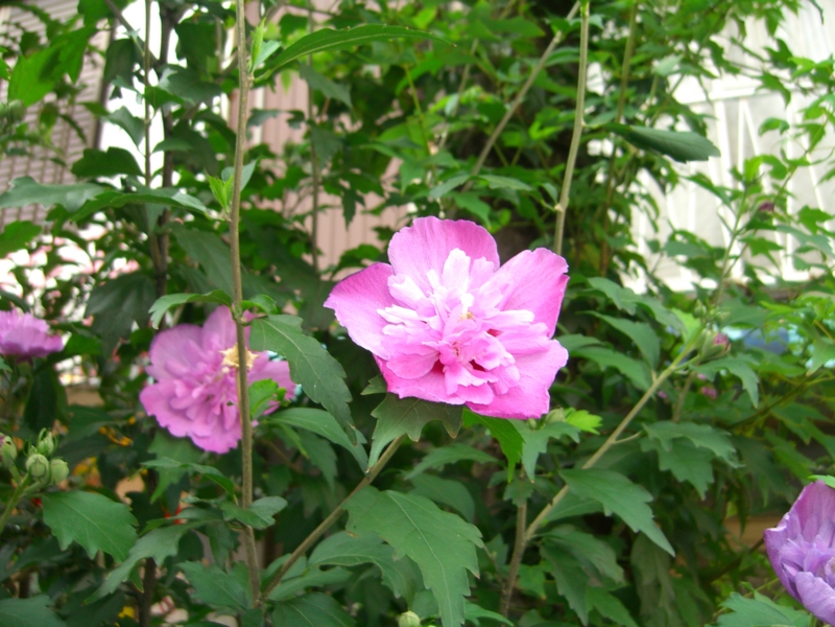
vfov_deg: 37.7
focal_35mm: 38
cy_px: 314
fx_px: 917
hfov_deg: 49.0
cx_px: 418
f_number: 2.8
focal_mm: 7.9
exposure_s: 1/100
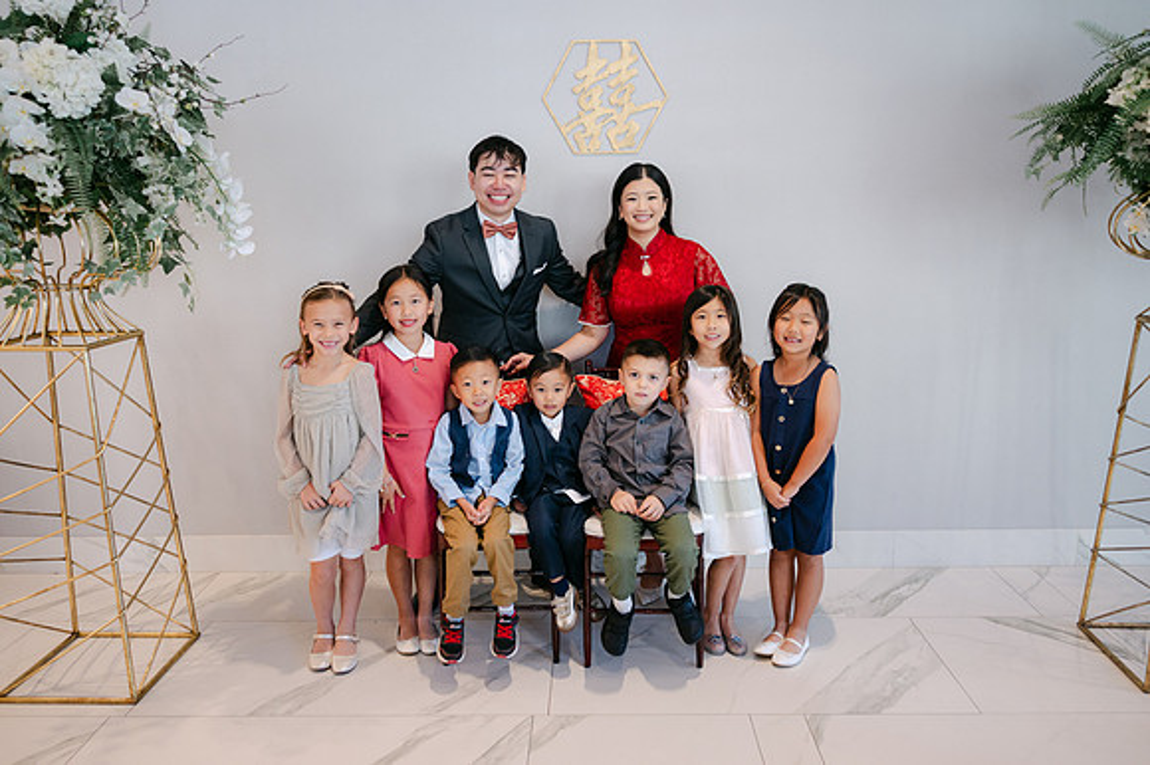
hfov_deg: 65.5
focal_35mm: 28
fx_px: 894
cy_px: 382
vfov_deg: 46.4
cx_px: 575
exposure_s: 1/100
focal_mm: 28
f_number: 4
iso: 800
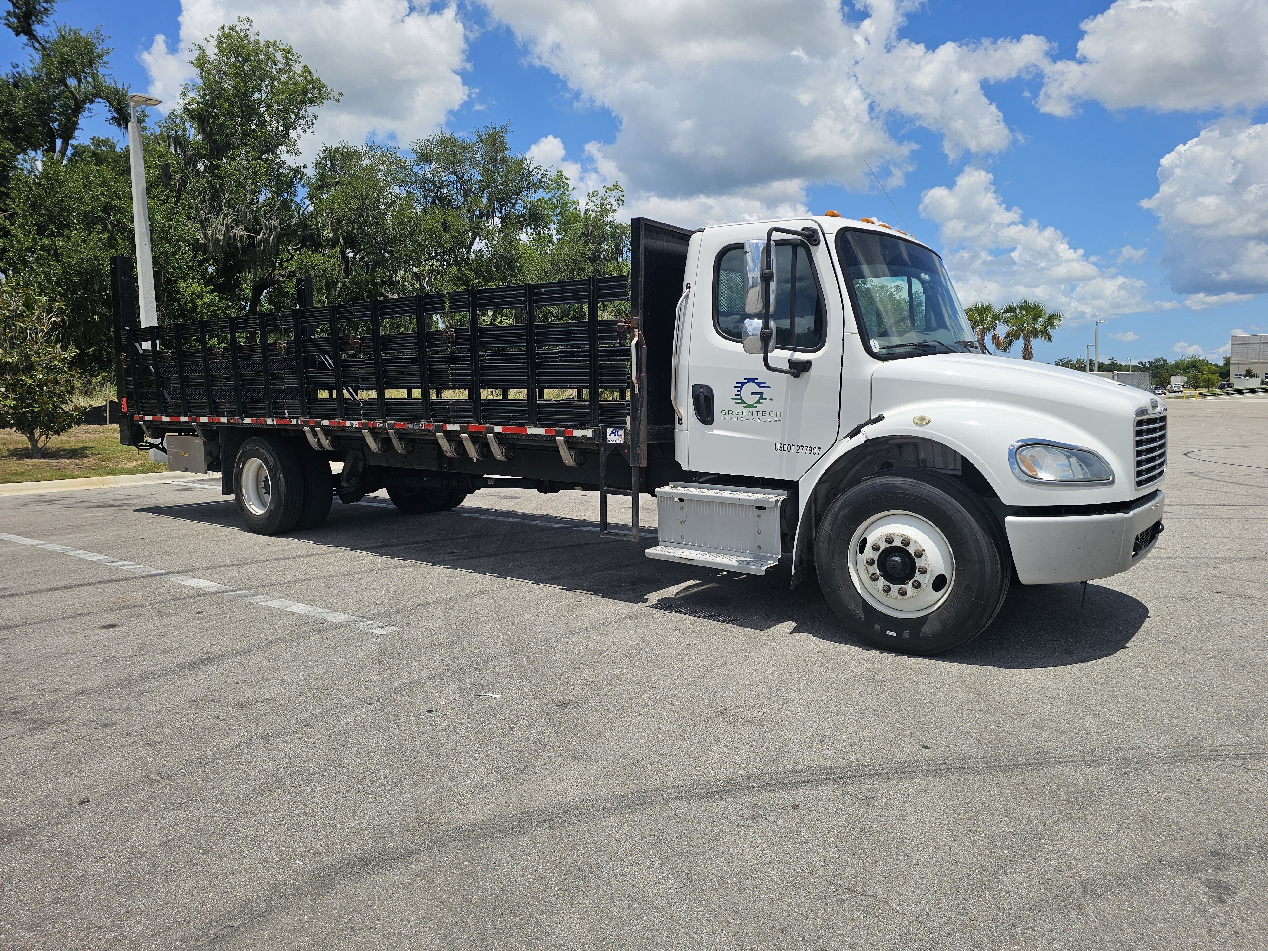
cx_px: 634
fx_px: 843
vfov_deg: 58.9
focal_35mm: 23
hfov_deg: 73.9
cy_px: 476
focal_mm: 6.3
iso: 10
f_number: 1.7
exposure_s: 1/1195
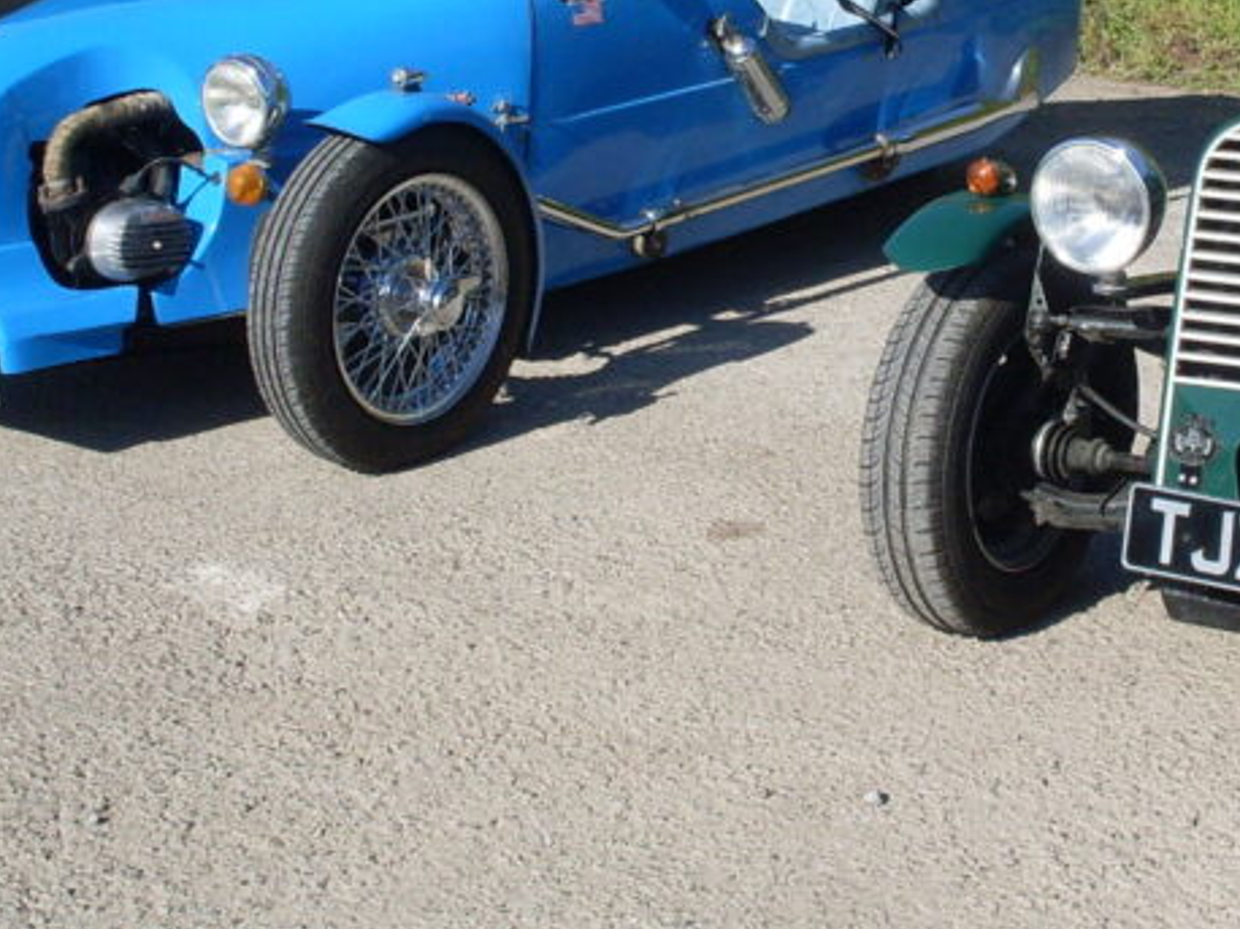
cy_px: 279
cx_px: 986
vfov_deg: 17.3
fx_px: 3043
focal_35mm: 85
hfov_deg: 22.7
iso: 80
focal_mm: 6.3
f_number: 8.4
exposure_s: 1/250
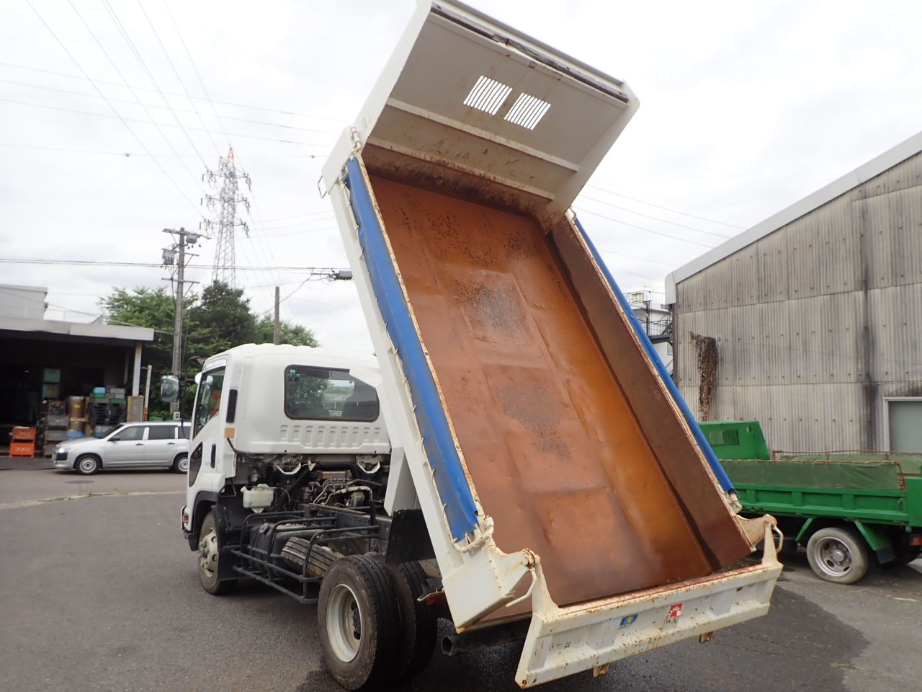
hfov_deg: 69.4
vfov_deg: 54.9
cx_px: 461
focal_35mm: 25
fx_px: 666
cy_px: 346
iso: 100
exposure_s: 1/800
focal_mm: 4.5
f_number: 2.8
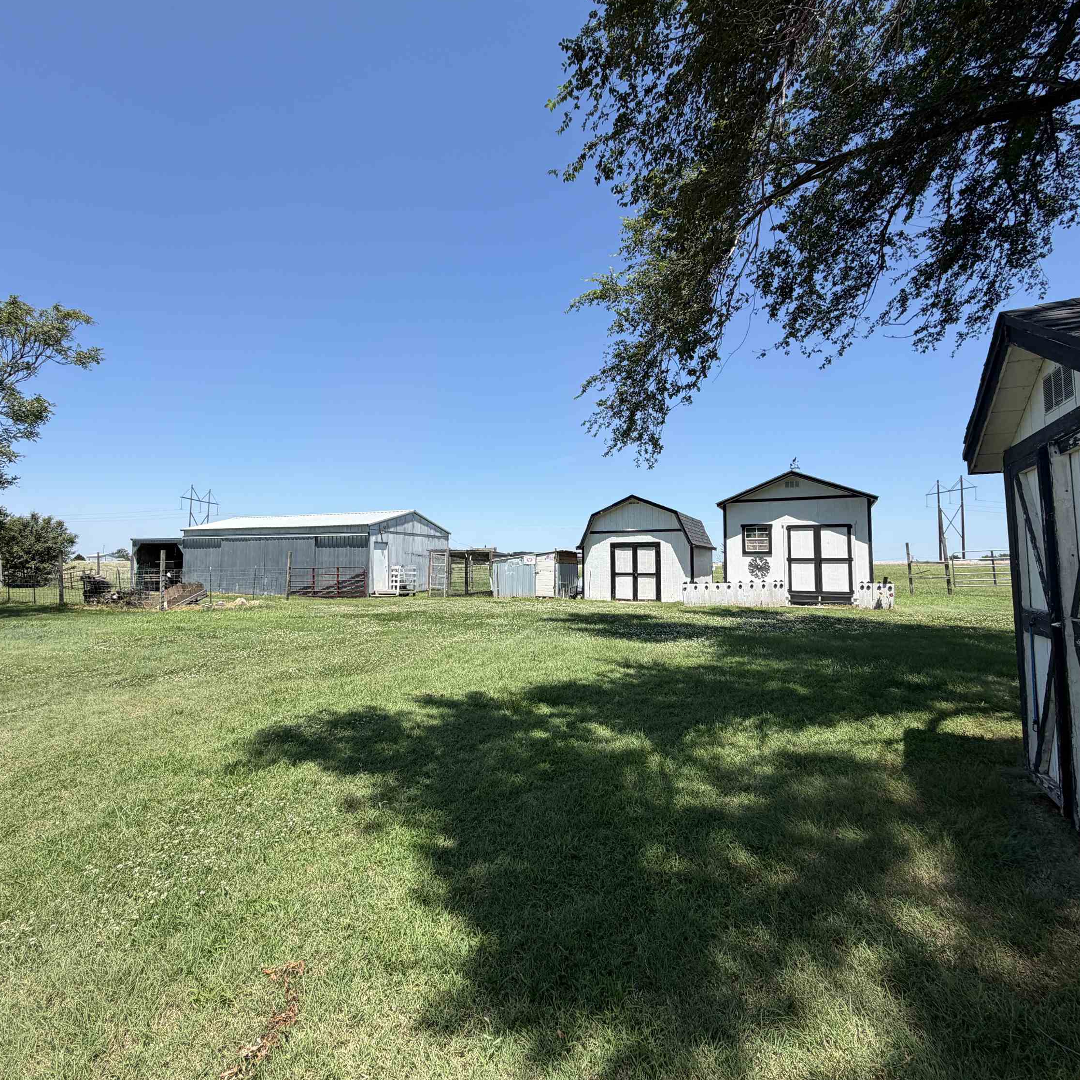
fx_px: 600
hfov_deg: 83.9
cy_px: 527
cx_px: 507
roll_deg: -0.2
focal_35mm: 17
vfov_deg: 84.0
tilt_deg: +3.1
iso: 25
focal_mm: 2.22
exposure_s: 1/770
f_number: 2.2
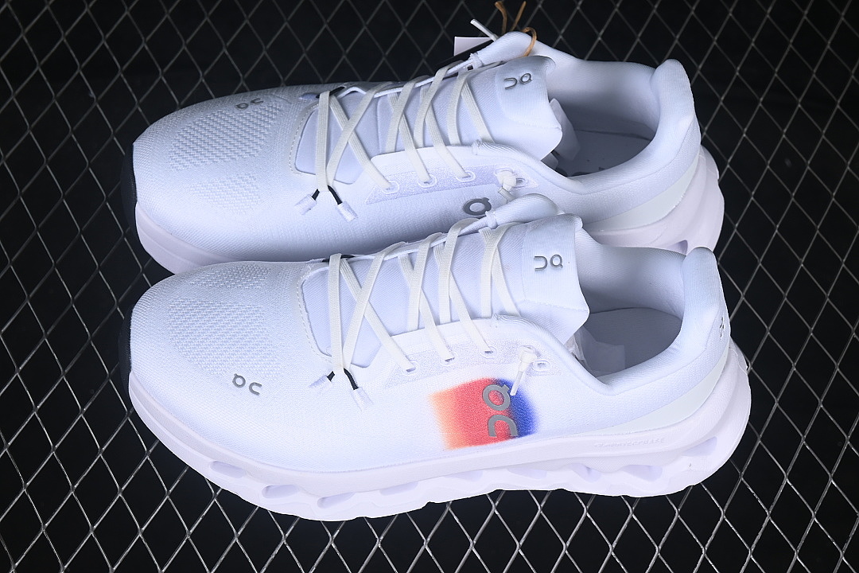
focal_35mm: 75
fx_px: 1789
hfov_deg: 27.0
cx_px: 430
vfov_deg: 18.2
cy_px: 286
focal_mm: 50
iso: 160
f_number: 8
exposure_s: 1/60
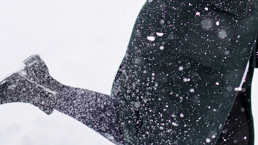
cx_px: 173
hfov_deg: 10.1
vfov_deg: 5.7
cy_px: -9
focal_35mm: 213
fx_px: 1457
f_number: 1.8
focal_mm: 85
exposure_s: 1/1000
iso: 100
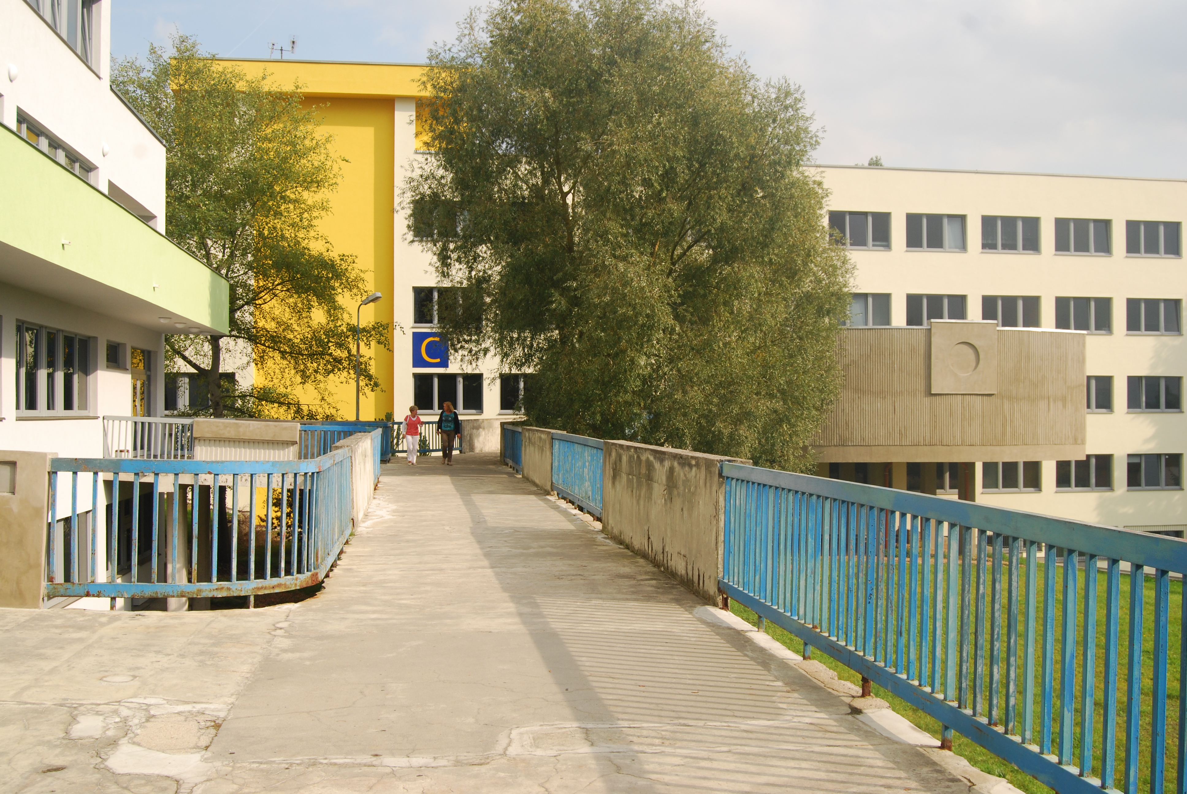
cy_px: 397
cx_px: 594
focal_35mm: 36
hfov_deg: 53.1
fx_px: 1188
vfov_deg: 37.0
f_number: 10
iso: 200
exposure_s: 1/250
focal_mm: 24
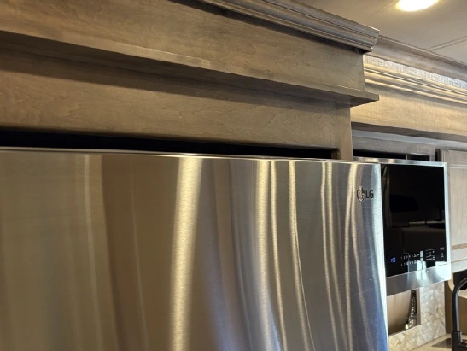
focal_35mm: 38
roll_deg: +3.5
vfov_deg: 37.0
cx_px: 245
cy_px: 254
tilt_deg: -5.7
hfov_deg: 48.9
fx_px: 513
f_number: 1.6
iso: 160
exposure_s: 1/60
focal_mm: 5.96
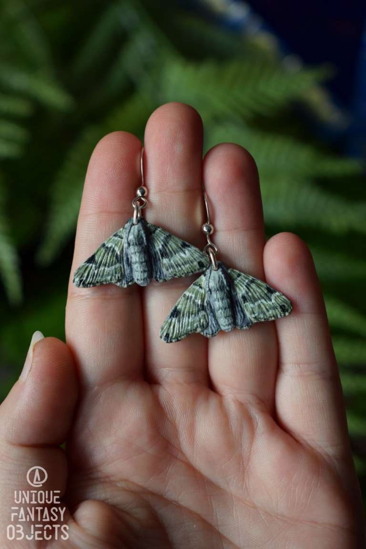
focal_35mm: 69
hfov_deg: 19.7
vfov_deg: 29.2
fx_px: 1052
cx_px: 183
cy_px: 274
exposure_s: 1/125
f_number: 5.6
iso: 400
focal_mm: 46
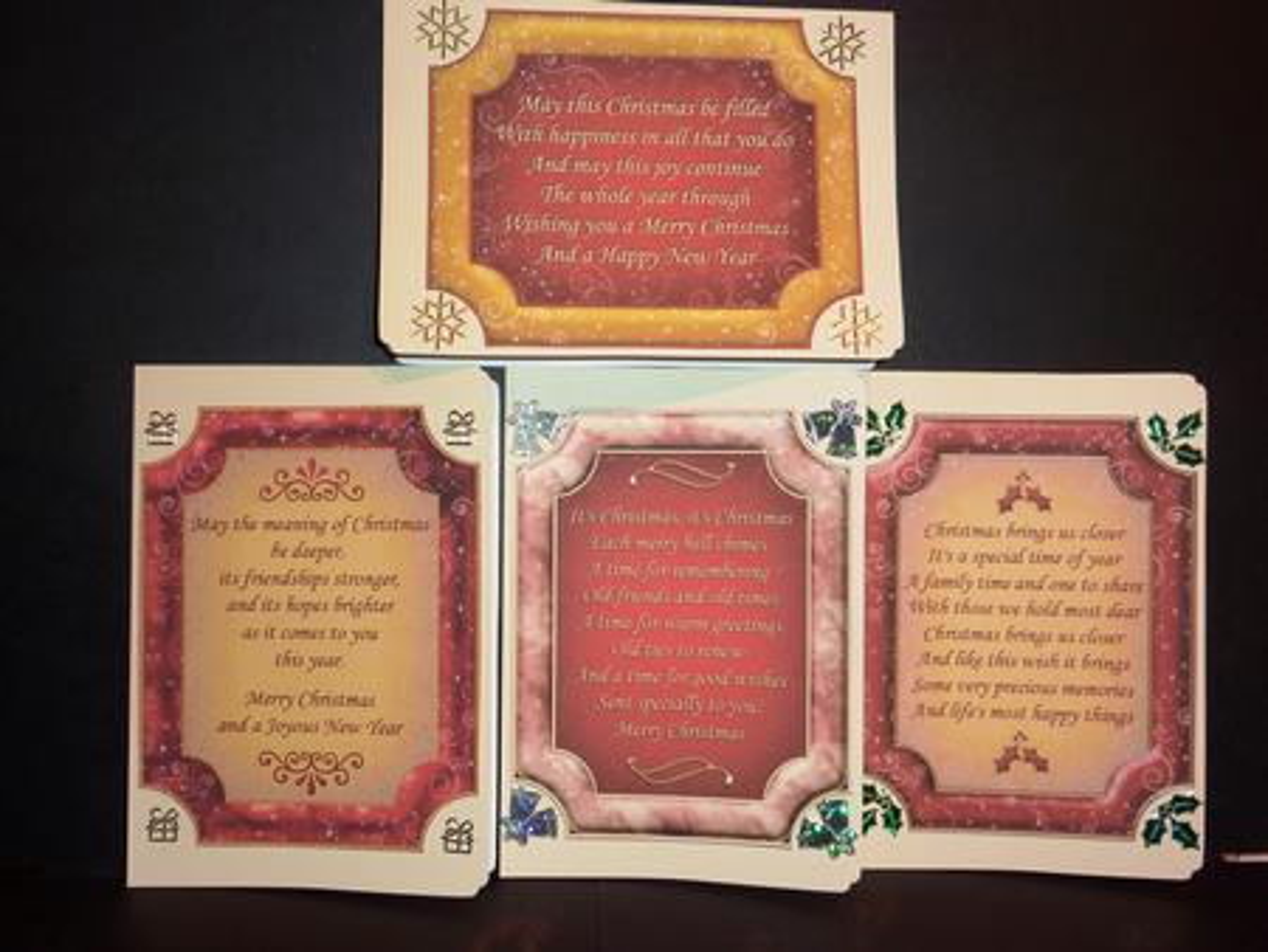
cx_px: 634
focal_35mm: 35
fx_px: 1283
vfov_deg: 40.7
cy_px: 476
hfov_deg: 52.6
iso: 100
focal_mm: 5.7
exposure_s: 1/30
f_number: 3.5
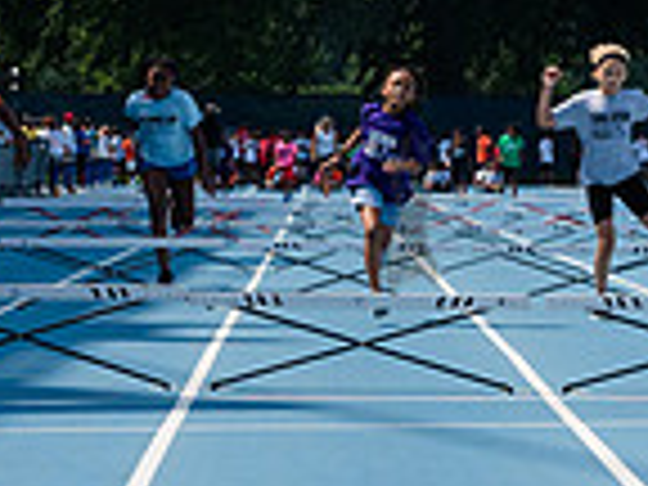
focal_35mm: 248
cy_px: 205
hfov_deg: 8.0
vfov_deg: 6.0
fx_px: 4642
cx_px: 410
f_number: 5.6
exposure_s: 1/1600
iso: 400
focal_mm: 60
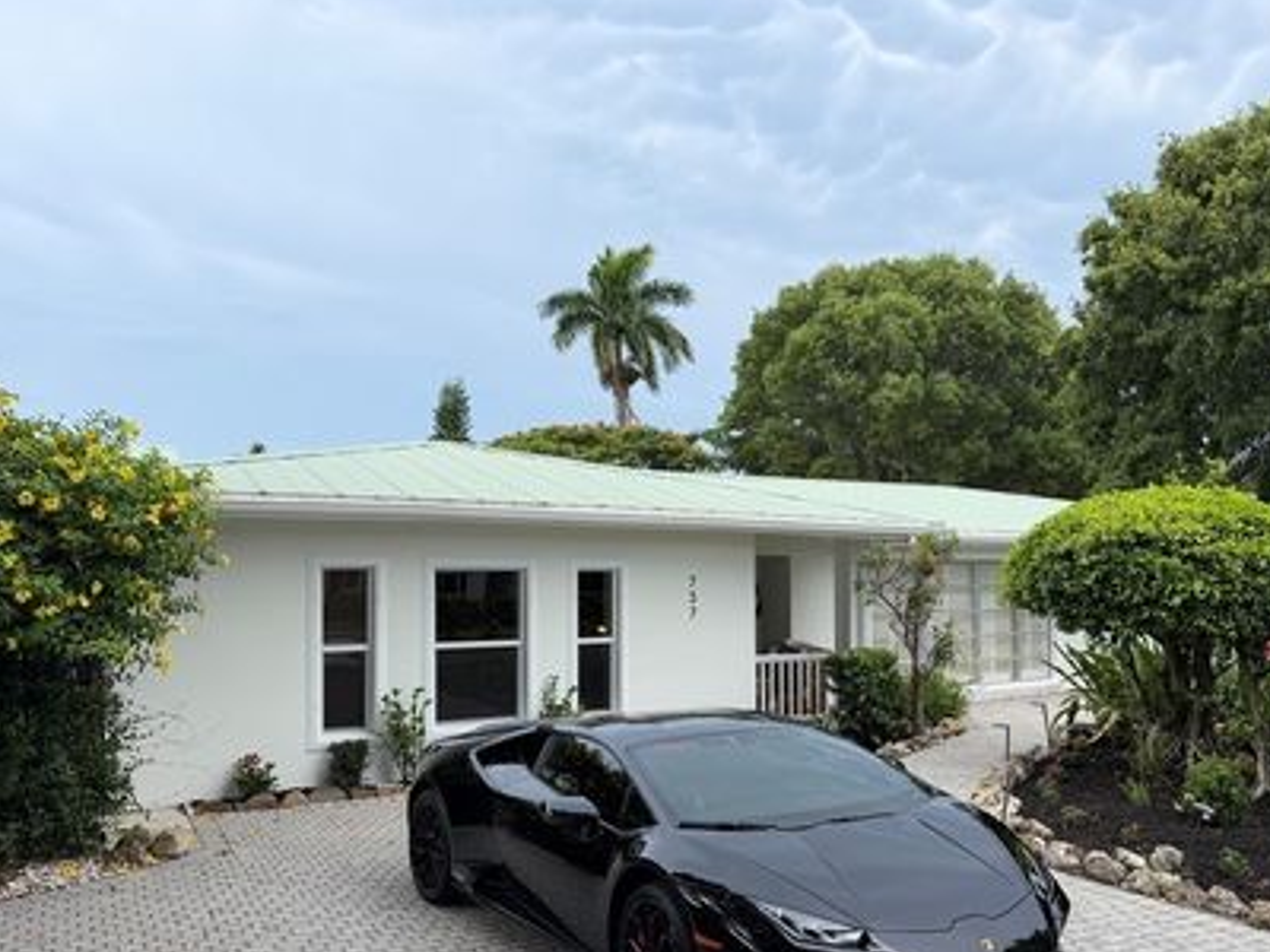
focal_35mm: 30
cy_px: 570
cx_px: 737
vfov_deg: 46.5
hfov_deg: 59.6
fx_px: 1101
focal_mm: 6.76
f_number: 1.78
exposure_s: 1/1314
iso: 80
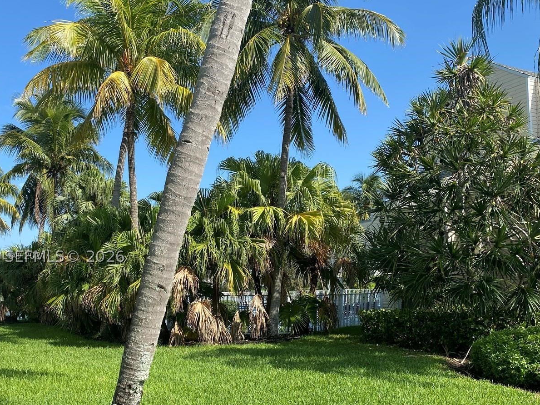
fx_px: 546
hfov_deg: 52.6
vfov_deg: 40.4
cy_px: 256
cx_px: 264
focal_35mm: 35
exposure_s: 1/1585
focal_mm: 4.25
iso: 32
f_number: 1.8
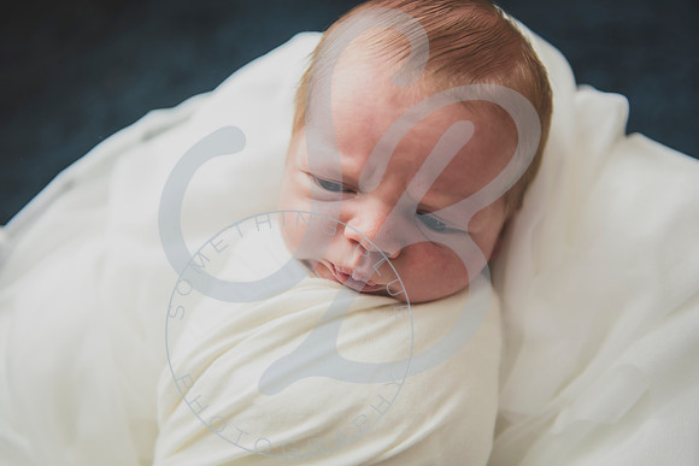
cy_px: 233
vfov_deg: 26.0
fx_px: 1010
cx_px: 350
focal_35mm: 52
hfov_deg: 38.2
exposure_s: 1/200
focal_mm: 52
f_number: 2.8
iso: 1000
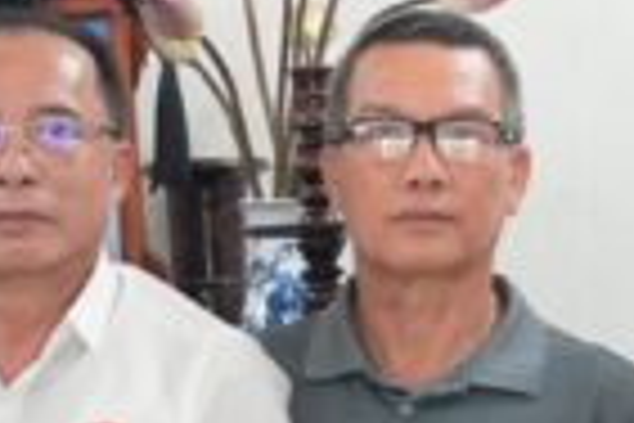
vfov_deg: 5.2
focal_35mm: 262
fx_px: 4614
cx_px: -949
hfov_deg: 7.3
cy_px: 493
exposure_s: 1/60
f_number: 4
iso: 1250
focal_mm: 24
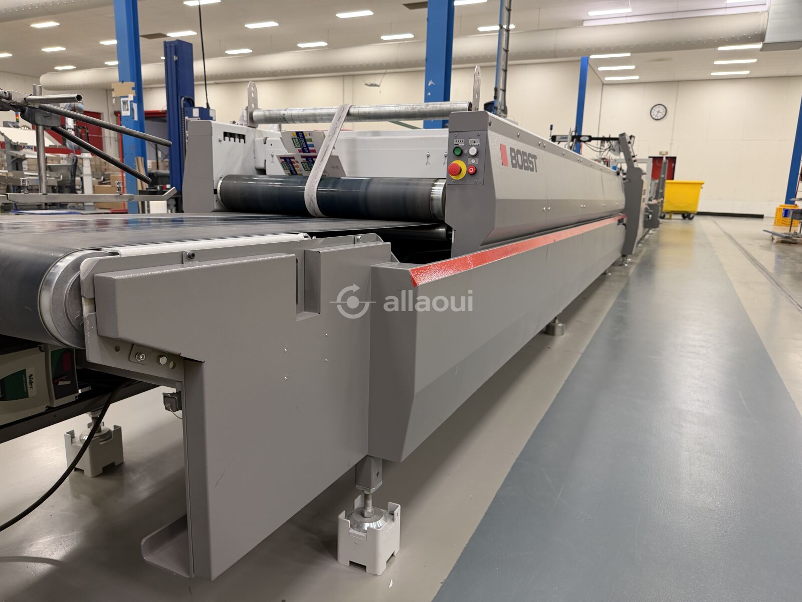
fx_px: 556
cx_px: 401
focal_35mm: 24
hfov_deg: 71.6
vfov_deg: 56.8
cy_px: 301
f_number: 1.78
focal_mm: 6.76
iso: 160
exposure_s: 1/50
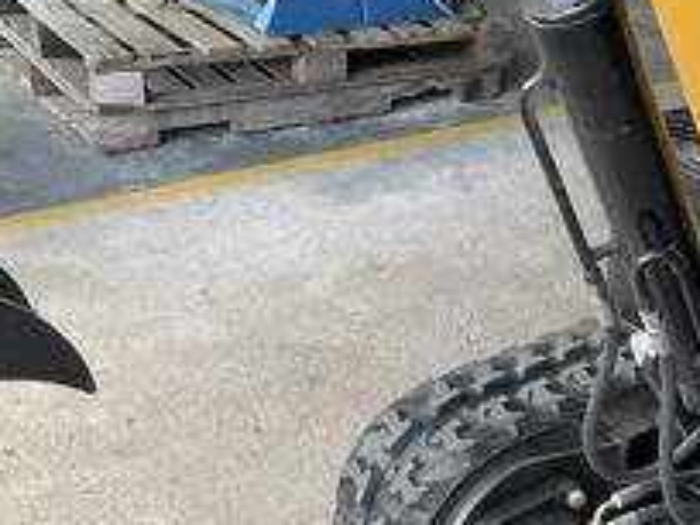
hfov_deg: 32.2
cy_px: 302
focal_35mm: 57
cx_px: 625
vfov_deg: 25.6
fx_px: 1153
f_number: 1.8
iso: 25
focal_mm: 3
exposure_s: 1/122
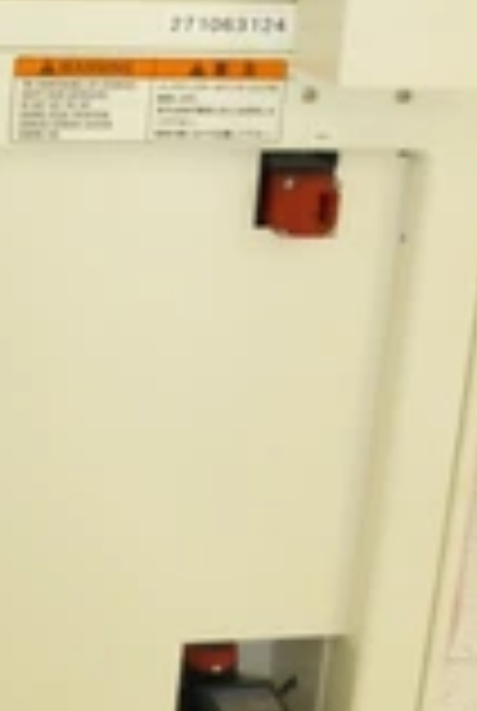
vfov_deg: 30.4
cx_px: -158
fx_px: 1247
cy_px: 68
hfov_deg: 19.8
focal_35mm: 63
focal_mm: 4.3
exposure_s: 1/60
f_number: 3.3
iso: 800
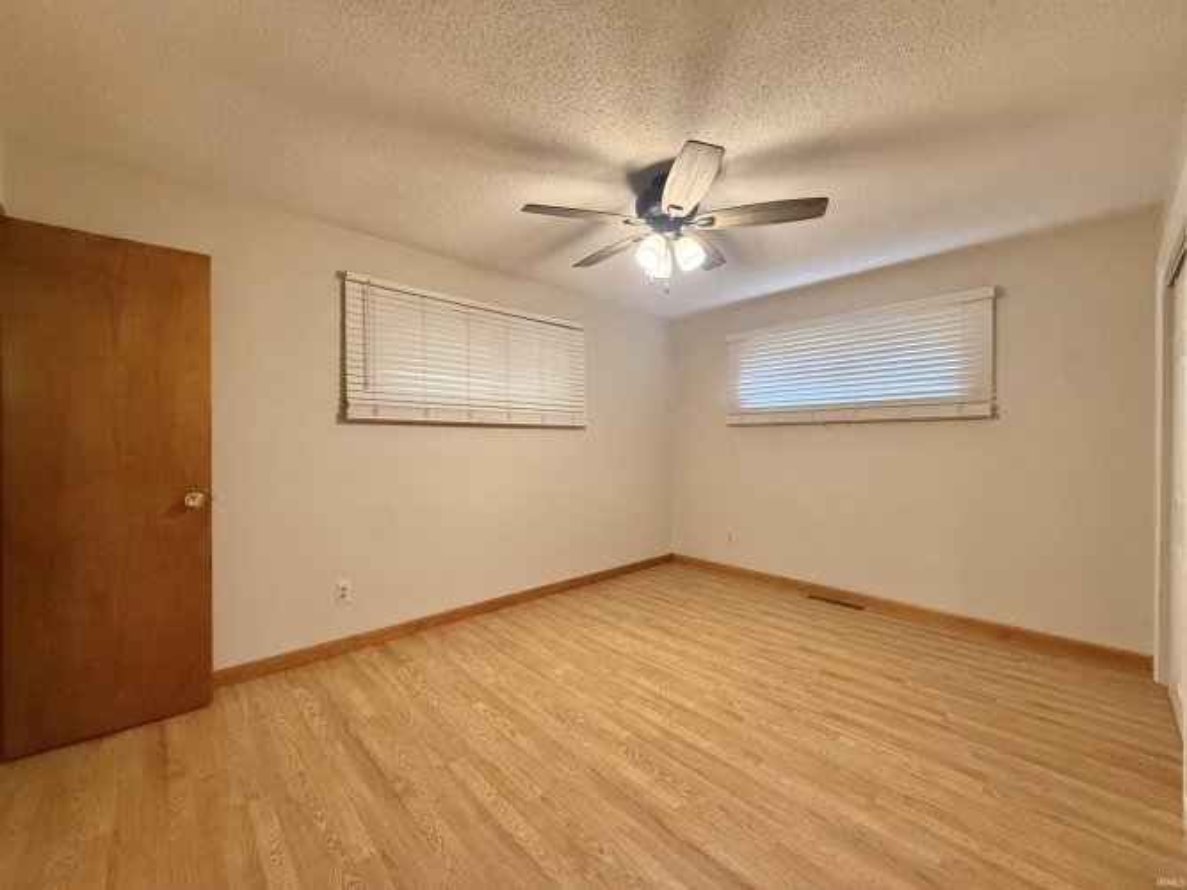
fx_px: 480
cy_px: 445
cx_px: 594
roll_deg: +0.1
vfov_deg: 85.7
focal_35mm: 14
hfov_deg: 102.1
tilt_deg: -0.2
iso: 500
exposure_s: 1/120
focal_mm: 2.22
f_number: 2.2
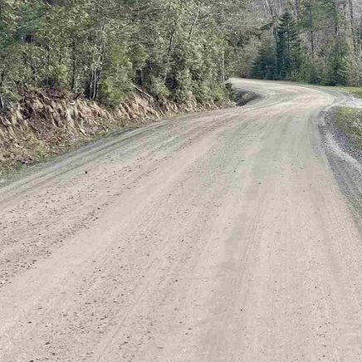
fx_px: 958
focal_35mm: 81
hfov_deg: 19.7
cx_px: 465
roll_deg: +2.4
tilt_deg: -11.0
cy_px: 86
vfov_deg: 21.2
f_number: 1.6
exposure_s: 1/490
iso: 32
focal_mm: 5.1
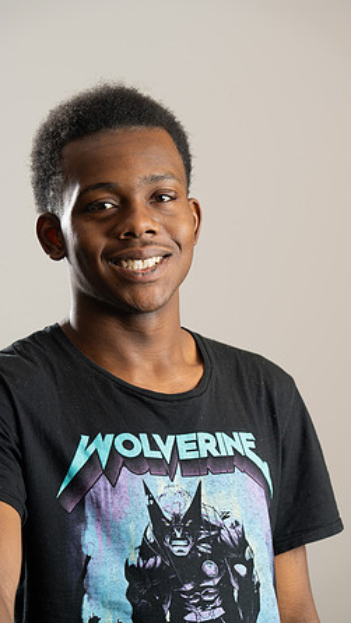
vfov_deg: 14.5
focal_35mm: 148
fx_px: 2448
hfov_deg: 8.2
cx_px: 151
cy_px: 310
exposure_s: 1/200
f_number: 6.3
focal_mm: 140
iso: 500
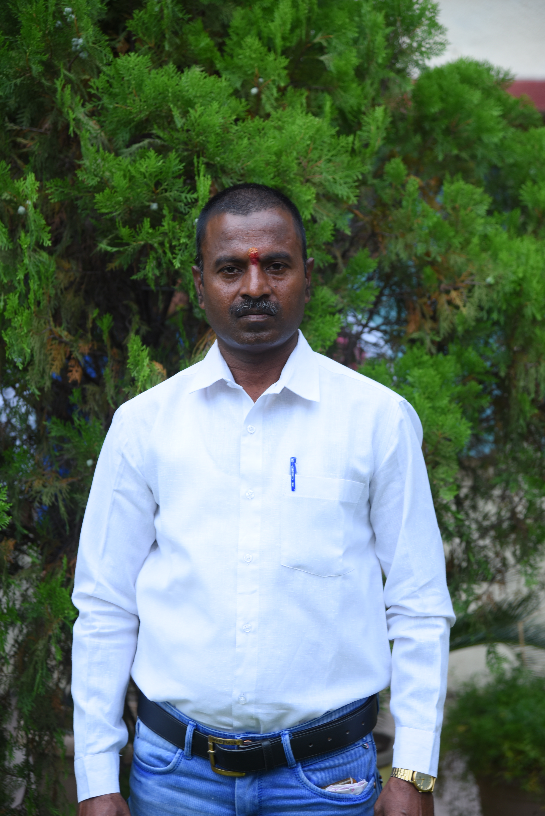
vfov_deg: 20.8
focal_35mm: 98
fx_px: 2223
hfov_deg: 14.0
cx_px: 272
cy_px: 408
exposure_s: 1/160
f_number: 4.5
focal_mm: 98
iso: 160
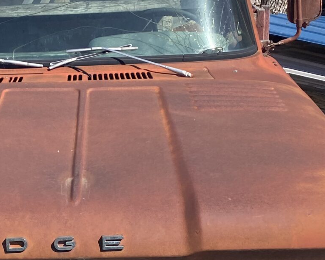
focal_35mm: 85
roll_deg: +0.3
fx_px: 817
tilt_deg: -23.3
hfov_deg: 22.1
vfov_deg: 17.7
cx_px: 53
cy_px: 249
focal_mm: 4.25
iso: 32
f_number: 1.8
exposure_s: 1/2688
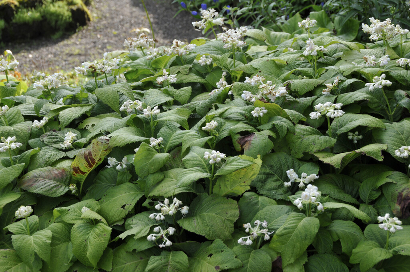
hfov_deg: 26.0
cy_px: 136
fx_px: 887
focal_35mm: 78
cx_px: 205
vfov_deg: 17.4
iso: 400
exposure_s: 1/250
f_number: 7.1
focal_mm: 52
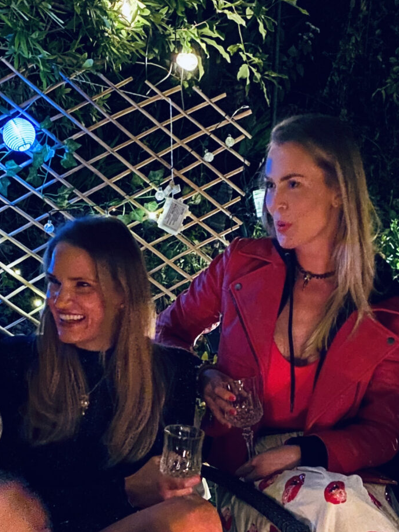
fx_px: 1122
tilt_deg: -5.7
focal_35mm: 73
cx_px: 208
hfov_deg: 20.2
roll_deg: -0.2
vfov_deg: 26.4
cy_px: 382
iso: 1600
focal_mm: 4.25
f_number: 1.8
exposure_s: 1/14
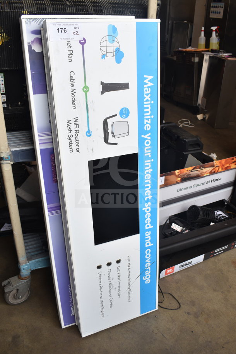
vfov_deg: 59.5
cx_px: 118
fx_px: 310
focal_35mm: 32
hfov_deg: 41.7
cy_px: 177
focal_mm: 21
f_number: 5.6
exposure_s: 1/125
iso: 200
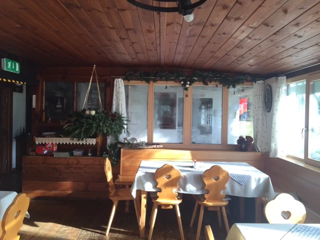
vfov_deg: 48.2
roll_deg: -0.5
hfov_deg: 61.7
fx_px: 268
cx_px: 160
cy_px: 120
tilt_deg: -0.4
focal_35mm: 29
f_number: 2.2
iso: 32
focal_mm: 4.15
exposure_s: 1/100
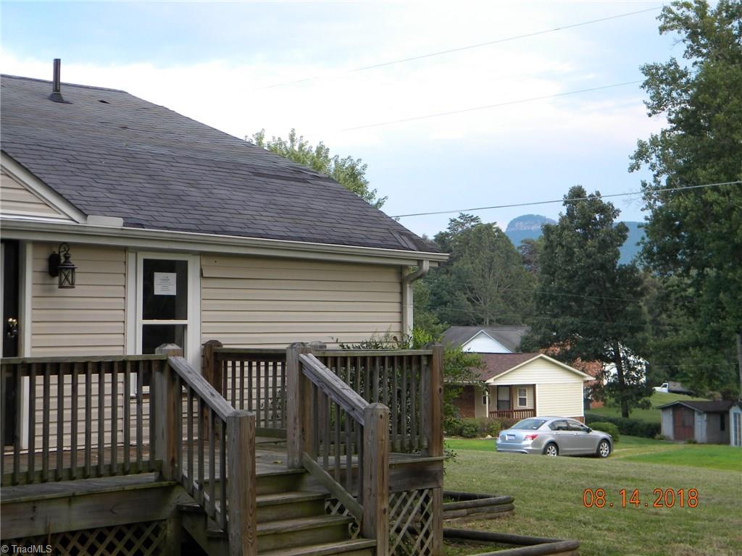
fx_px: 1436
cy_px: 278
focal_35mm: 67
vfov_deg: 21.9
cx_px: 371
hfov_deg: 29.0
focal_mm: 12.2
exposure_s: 1/71.1
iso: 80
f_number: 4.3
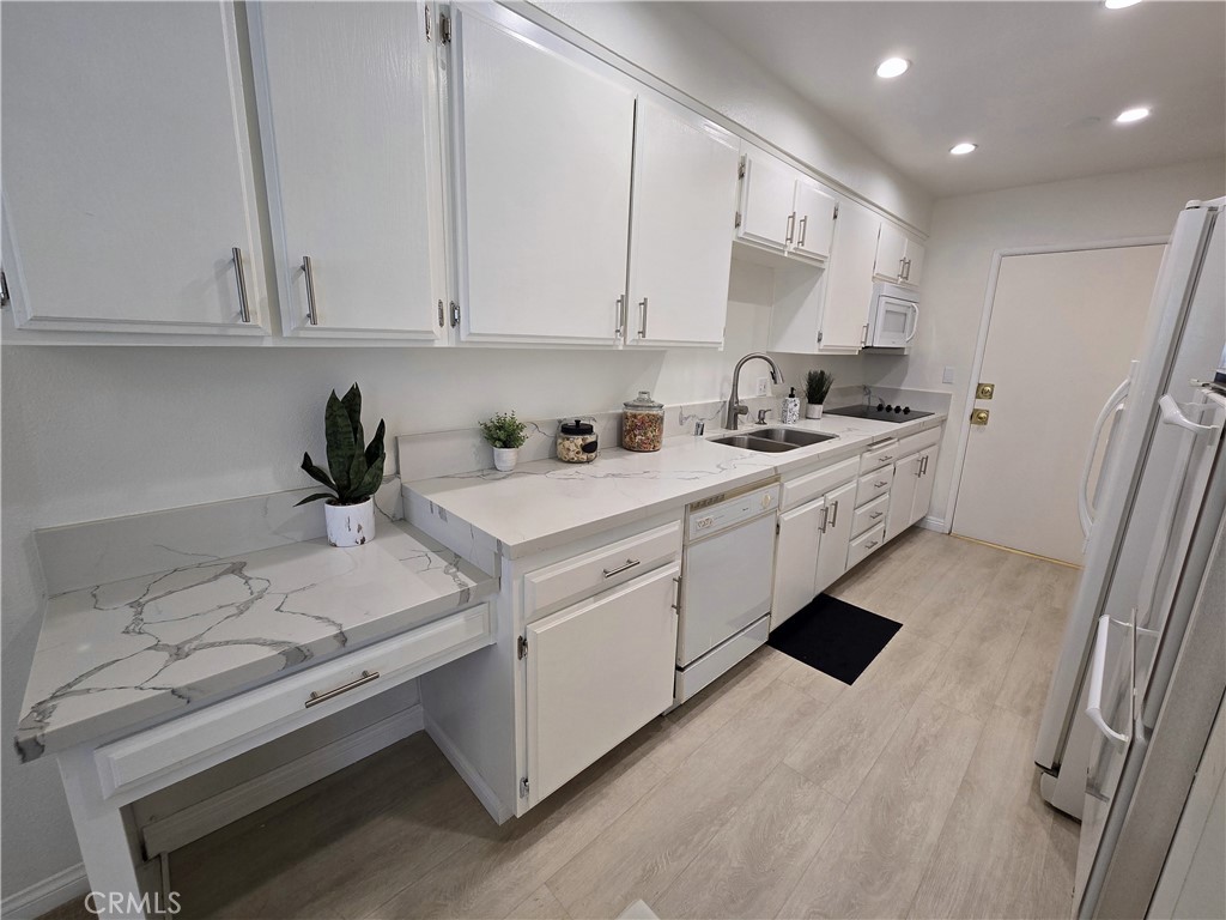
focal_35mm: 13
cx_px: 613
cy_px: 460
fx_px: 460
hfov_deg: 106.2
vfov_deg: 89.9
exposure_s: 1/60
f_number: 2.2
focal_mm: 2.2
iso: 80
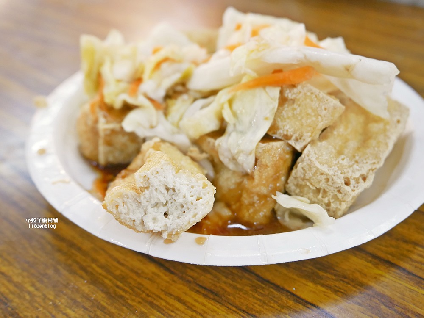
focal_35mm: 34
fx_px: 417
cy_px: 159
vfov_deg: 41.8
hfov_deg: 53.9
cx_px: 212
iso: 640
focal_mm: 17
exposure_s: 1/60
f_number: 4.2
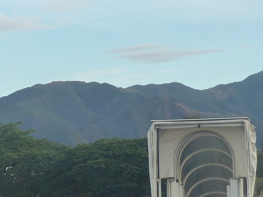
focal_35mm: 137
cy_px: 136
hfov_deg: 14.0
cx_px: -52
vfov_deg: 10.8
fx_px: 1040
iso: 125
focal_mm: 7.9
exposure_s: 1/160
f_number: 4
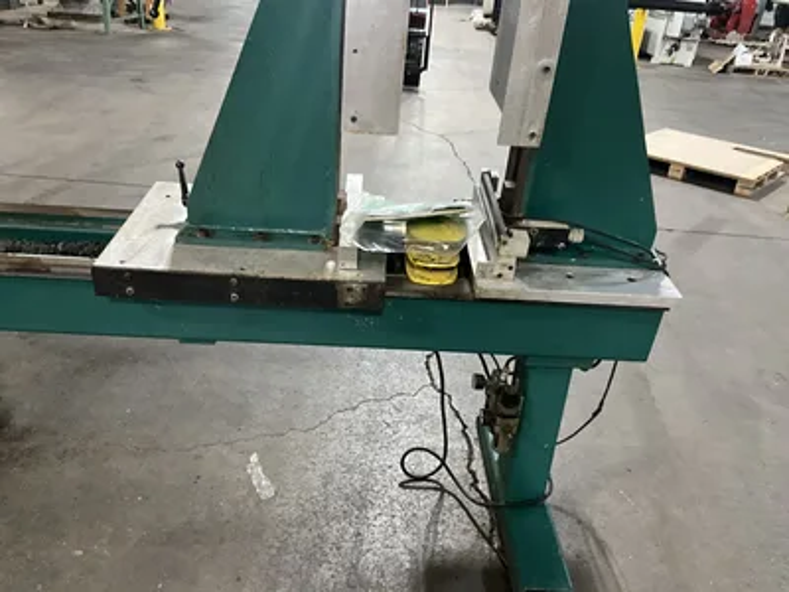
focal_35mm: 29
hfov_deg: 61.7
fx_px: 661
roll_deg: -5.5
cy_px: 296
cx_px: 394
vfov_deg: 48.2
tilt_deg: -28.0
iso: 400
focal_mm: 3
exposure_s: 1/30
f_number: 1.8
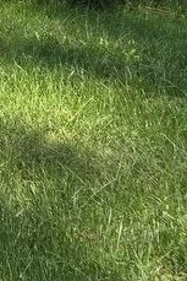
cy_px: -184
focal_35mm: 188
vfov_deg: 10.4
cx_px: -573
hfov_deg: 6.1
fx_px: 1463
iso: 12
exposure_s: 1/239
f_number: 1.7
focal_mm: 6.3
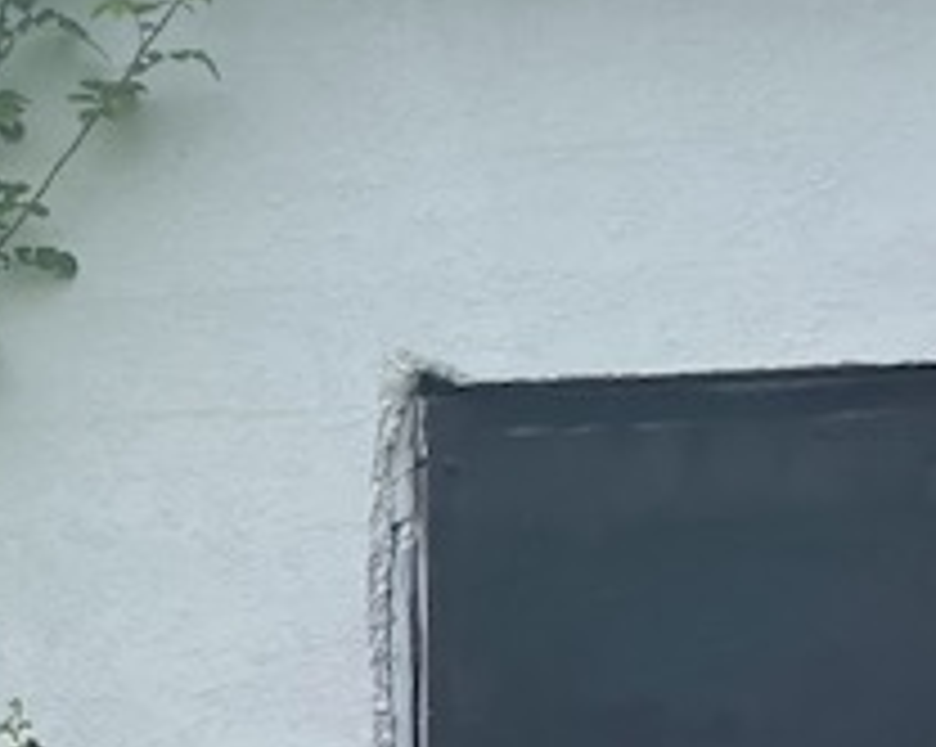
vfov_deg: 11.9
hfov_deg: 15.2
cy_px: 1053
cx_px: 14
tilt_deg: -4.6
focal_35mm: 125
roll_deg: +1.7
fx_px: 3460
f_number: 1.6
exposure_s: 1/376
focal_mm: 4.2
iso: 32
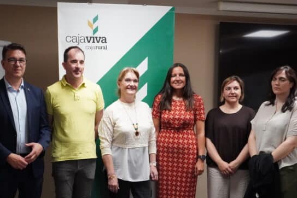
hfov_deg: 41.0
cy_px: 126
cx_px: 108
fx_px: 393
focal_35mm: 48
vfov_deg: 28.1
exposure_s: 1/250
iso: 5000
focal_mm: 23
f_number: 6.3
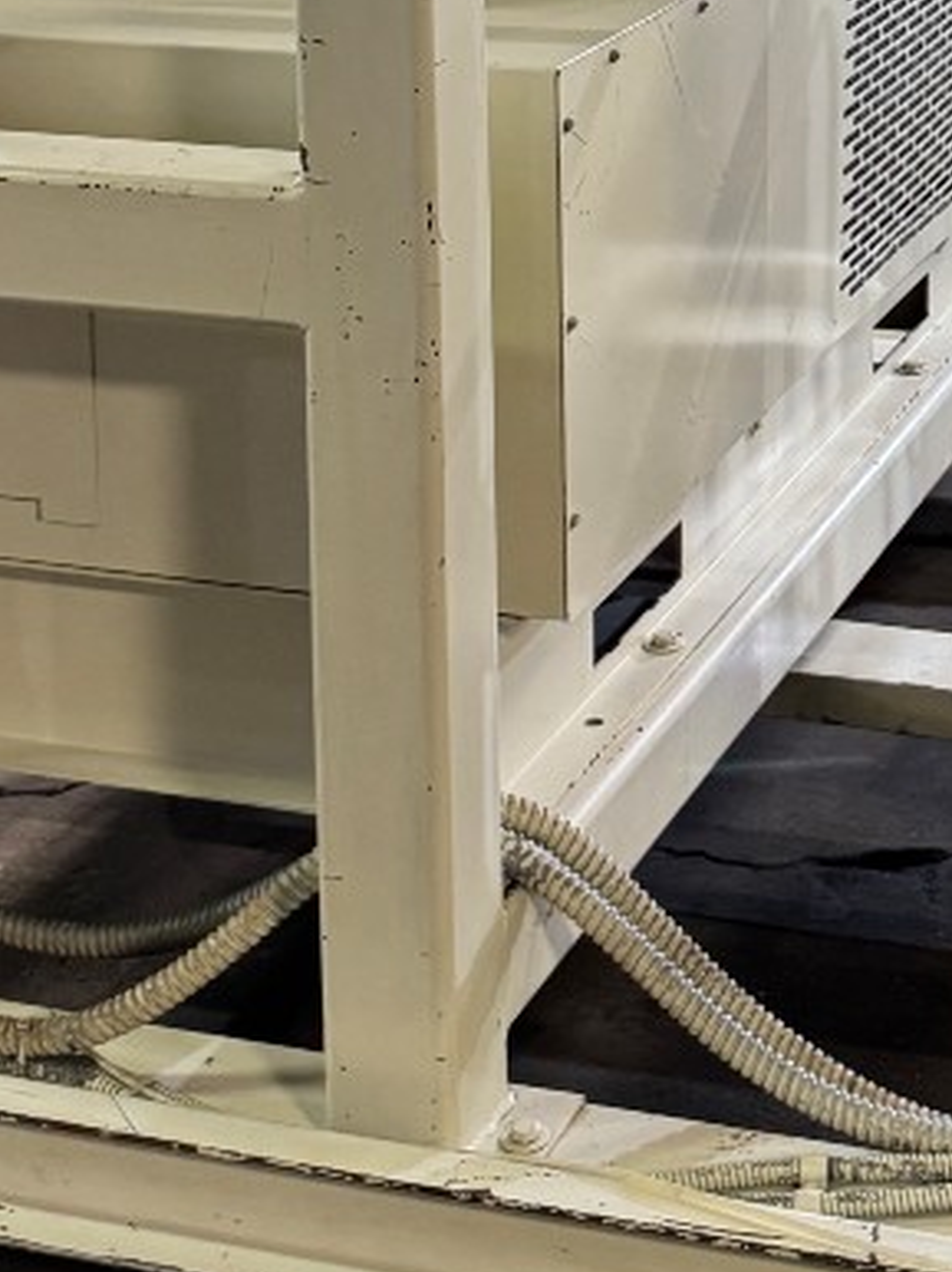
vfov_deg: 21.9
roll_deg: -0.1
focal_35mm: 83
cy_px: -227
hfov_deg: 17.3
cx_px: 982
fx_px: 3047
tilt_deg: -9.0
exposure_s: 1/60
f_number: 1.78
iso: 250
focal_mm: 6.76
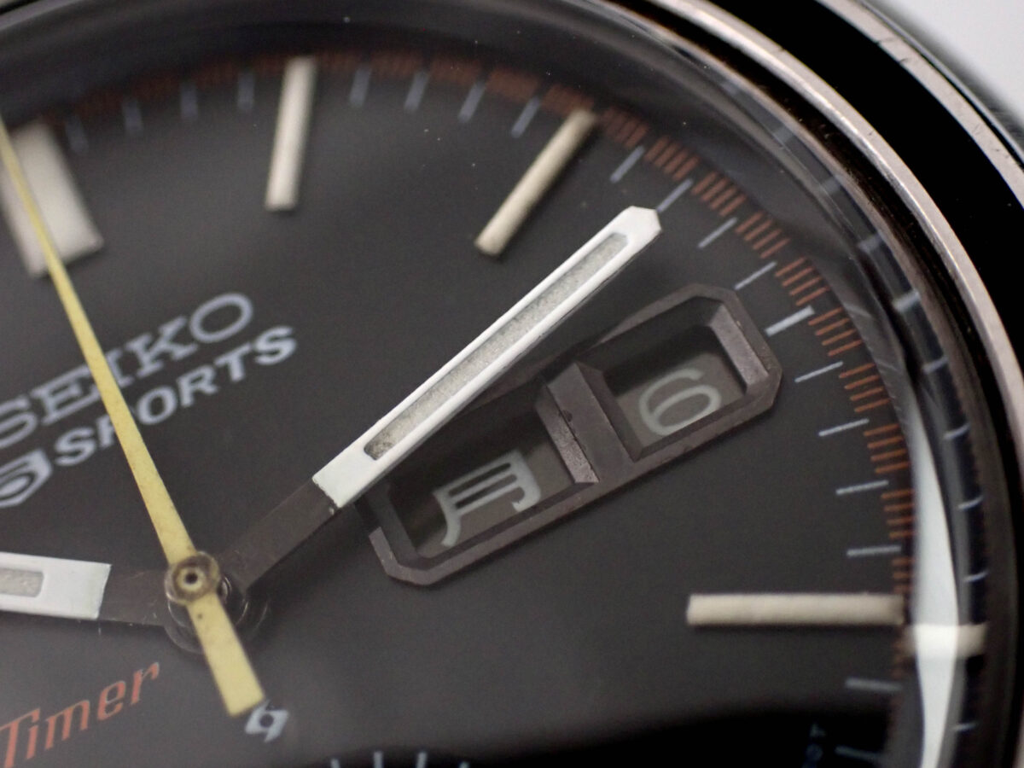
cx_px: 512
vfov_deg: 20.7
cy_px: 384
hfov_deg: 27.4
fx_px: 2100
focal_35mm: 71
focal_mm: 12.73
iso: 800
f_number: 3.9
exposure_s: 1/100
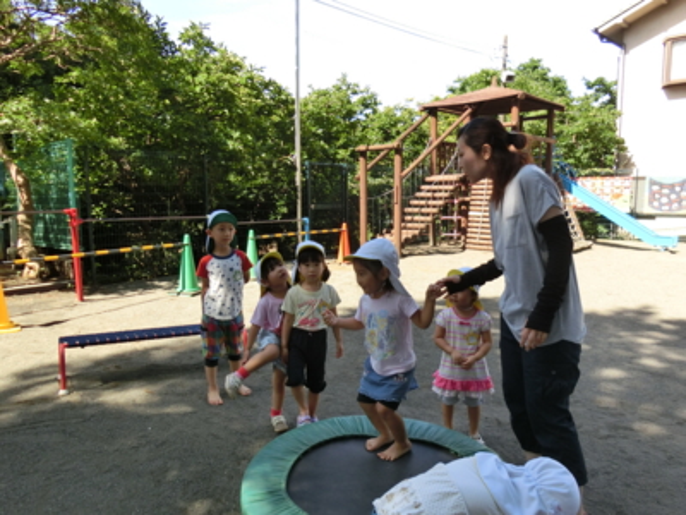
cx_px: 343
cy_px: 258
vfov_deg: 54.9
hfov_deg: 69.4
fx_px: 495
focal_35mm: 25
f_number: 3.5
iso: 80
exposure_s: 1/200
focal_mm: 4.5
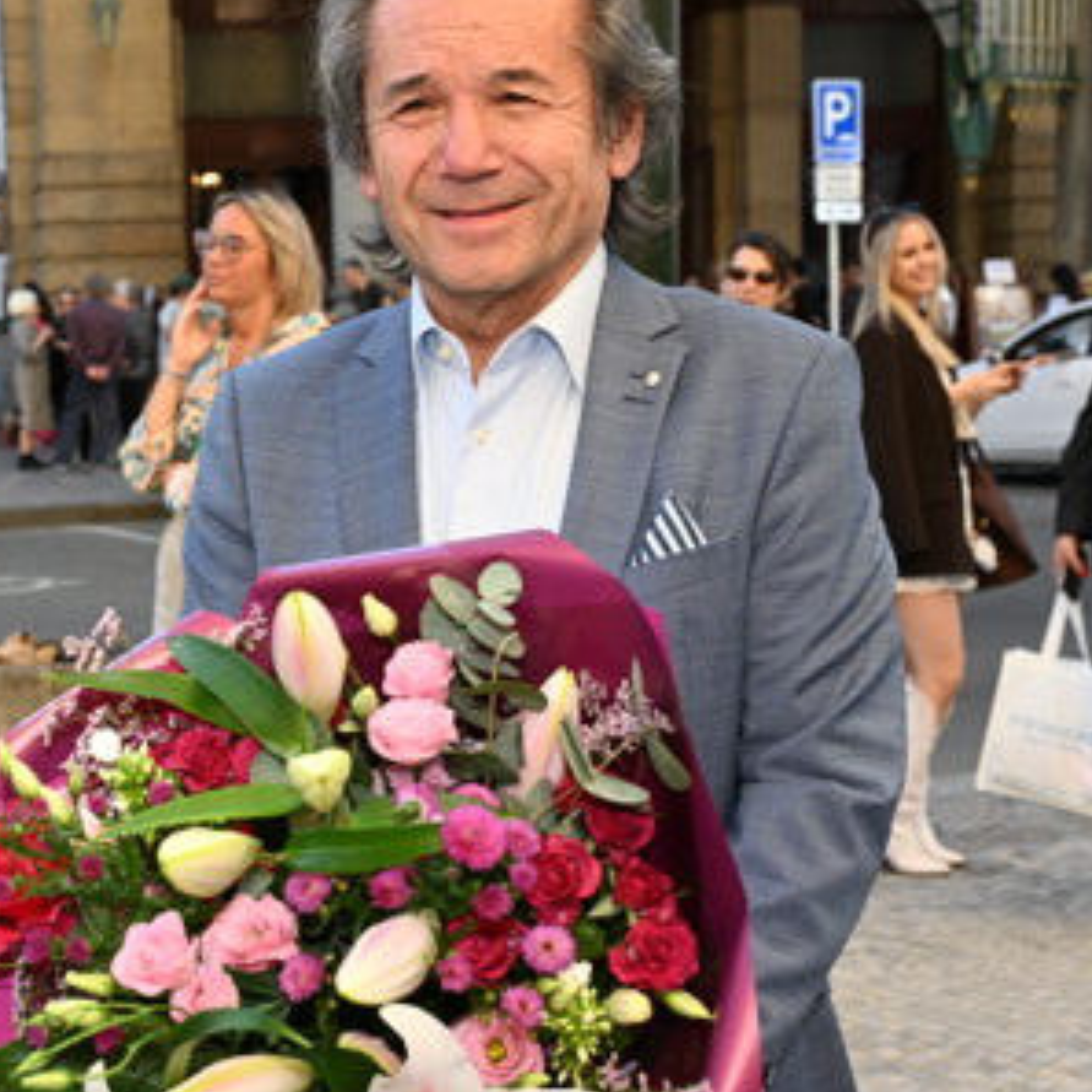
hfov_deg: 23.3
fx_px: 2605
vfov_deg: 23.6
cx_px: 217
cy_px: 688
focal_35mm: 73
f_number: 6.3
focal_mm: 37
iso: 1250
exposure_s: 1/1000
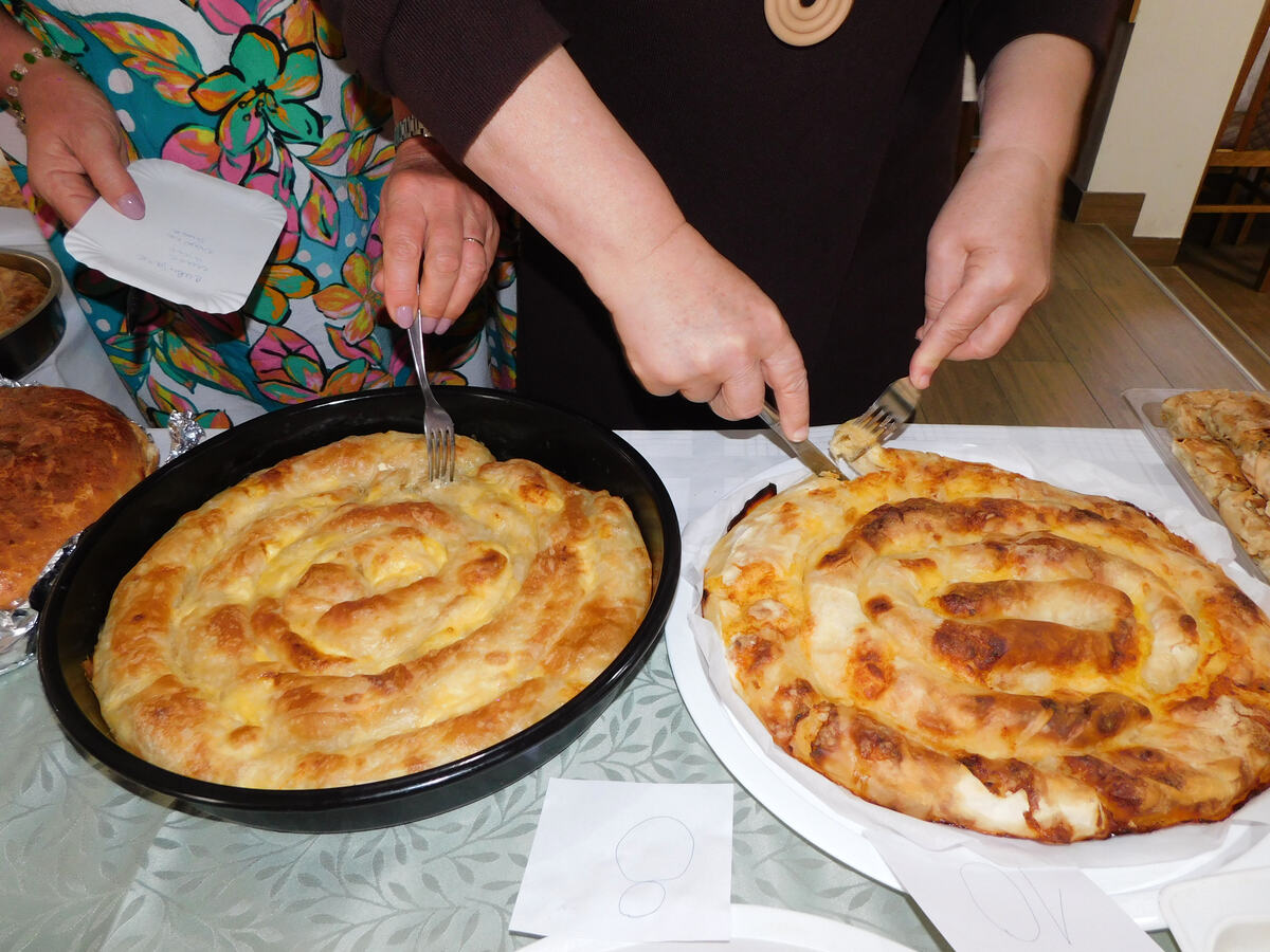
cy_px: 476
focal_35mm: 25
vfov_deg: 54.9
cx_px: 635
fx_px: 917
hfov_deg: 69.4
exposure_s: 1/30
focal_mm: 4.5
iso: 200
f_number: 3.1
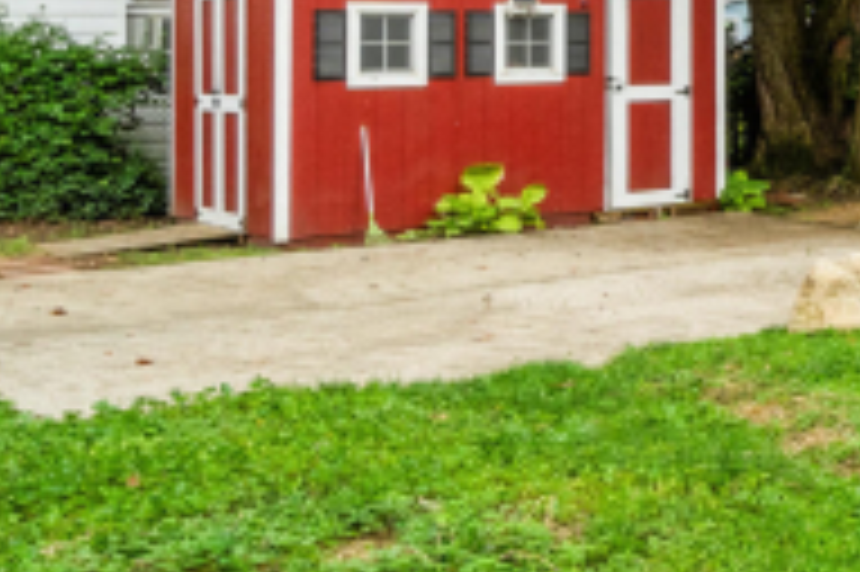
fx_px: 1408
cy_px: 5
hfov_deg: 24.8
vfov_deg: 22.1
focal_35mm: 59
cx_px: 1337
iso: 400
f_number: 10
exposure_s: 1/100
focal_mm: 10
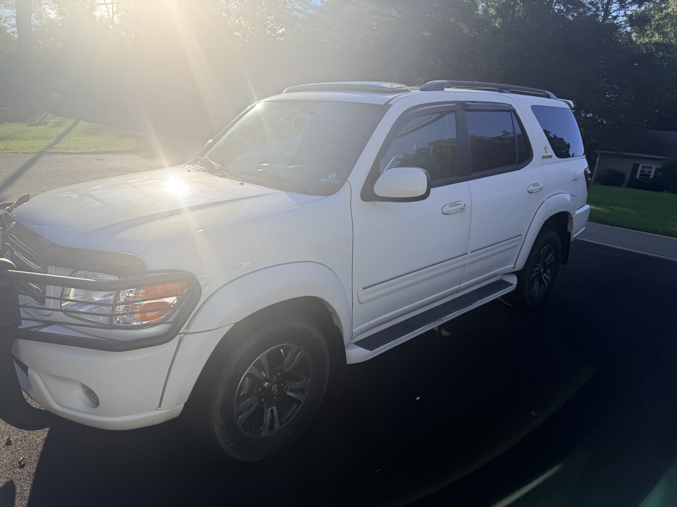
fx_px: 469
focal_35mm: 24
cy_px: 254
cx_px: 338
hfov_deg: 71.6
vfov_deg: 56.8
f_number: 1.78
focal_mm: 6.76
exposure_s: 1/4167
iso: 80
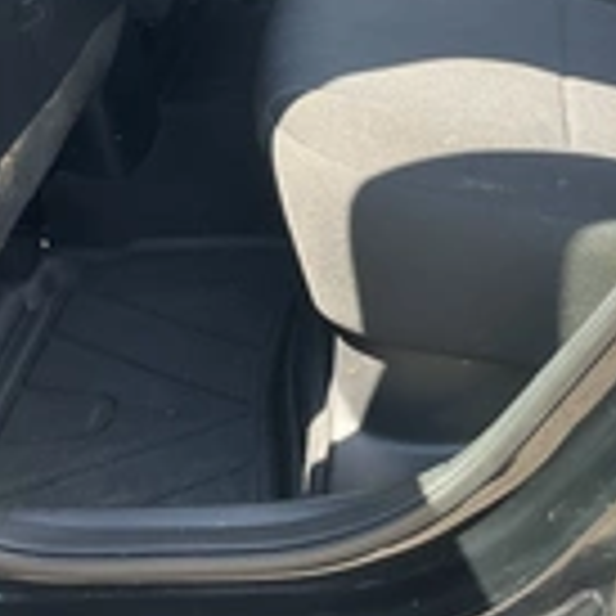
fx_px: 1510
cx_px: 607
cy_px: 175
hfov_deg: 22.2
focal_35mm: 75
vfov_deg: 22.9
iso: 25
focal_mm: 3
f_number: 1.8
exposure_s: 1/122
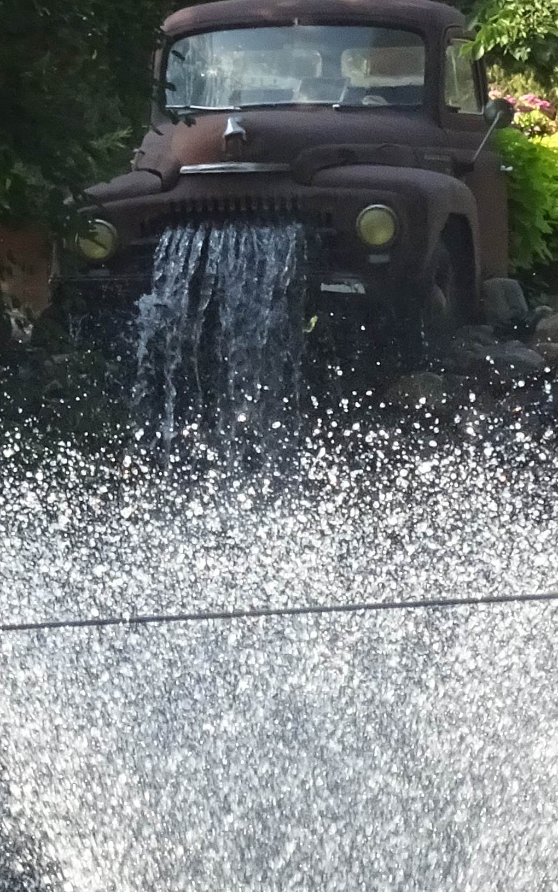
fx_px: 15937
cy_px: 705
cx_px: 415
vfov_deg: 3.2
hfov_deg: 2.0
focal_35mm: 655
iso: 320
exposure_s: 1/250
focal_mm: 35.17
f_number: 6.3
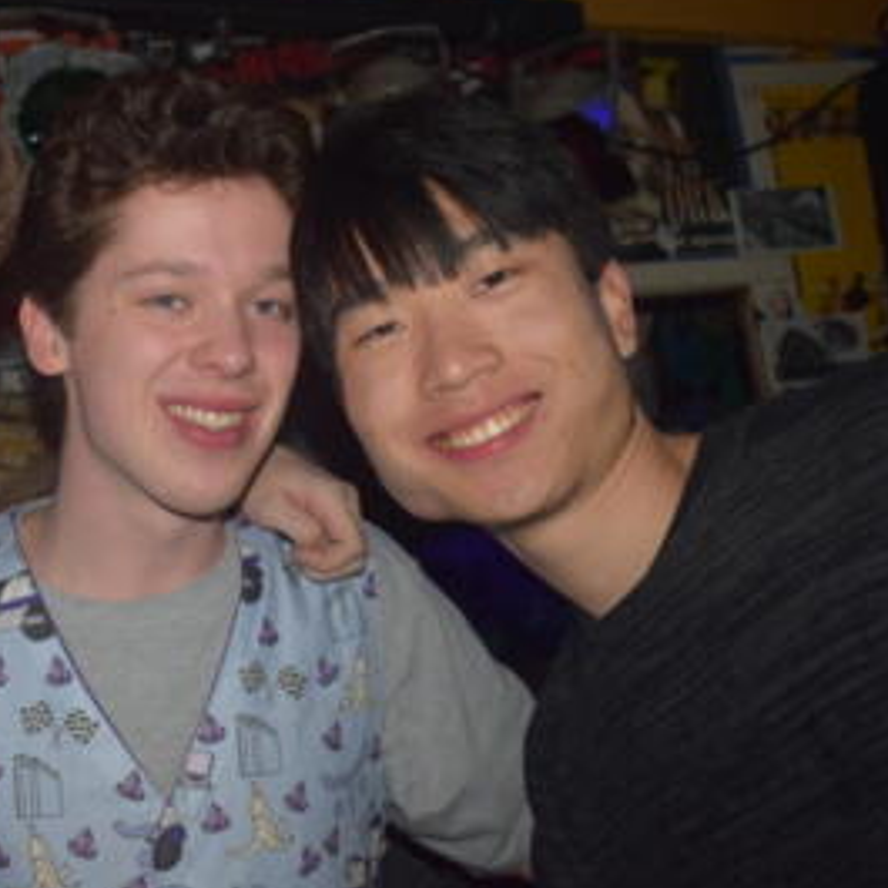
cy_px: 374
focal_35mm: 48
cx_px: 151
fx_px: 1393
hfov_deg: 34.1
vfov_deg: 35.3
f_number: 3.5
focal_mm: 20
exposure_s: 1/60
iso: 1100
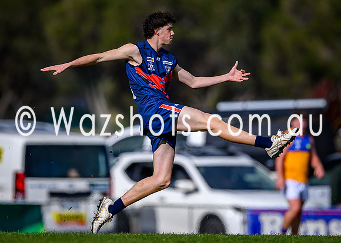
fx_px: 8940
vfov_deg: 1.6
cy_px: 89
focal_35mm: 923
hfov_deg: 2.2
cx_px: 151
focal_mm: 500
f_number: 4
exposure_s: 1/2500
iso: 160
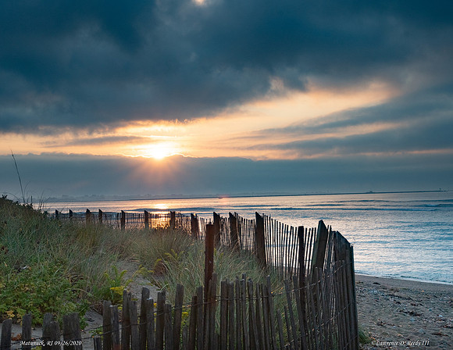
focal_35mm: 63
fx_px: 831
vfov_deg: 23.8
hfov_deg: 30.4
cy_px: 175
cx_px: 190
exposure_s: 1/400
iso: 250
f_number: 10
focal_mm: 38
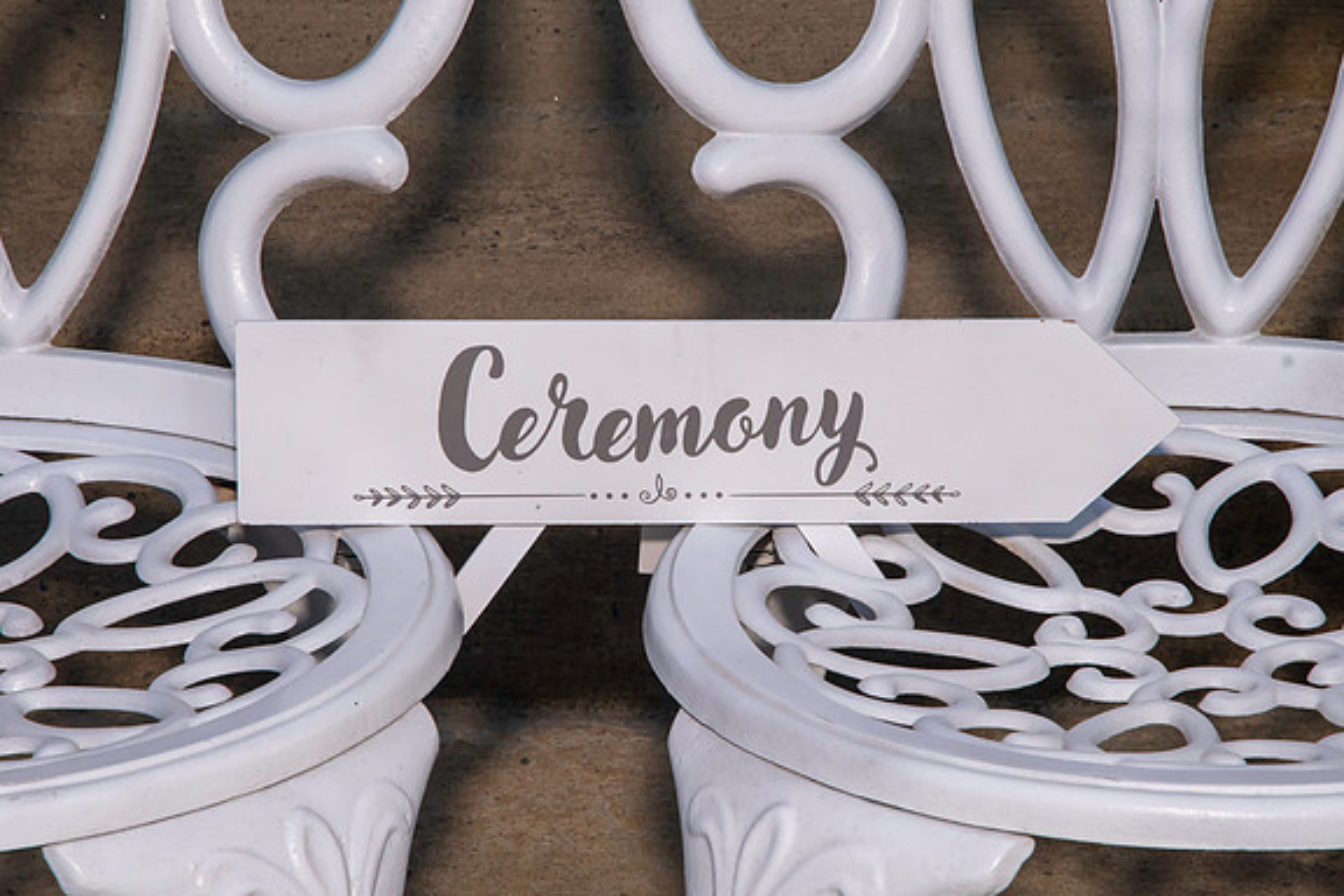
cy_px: 437
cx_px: 707
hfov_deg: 12.8
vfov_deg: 8.5
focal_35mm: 161
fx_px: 6010
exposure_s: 1/250
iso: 400
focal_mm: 80
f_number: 16
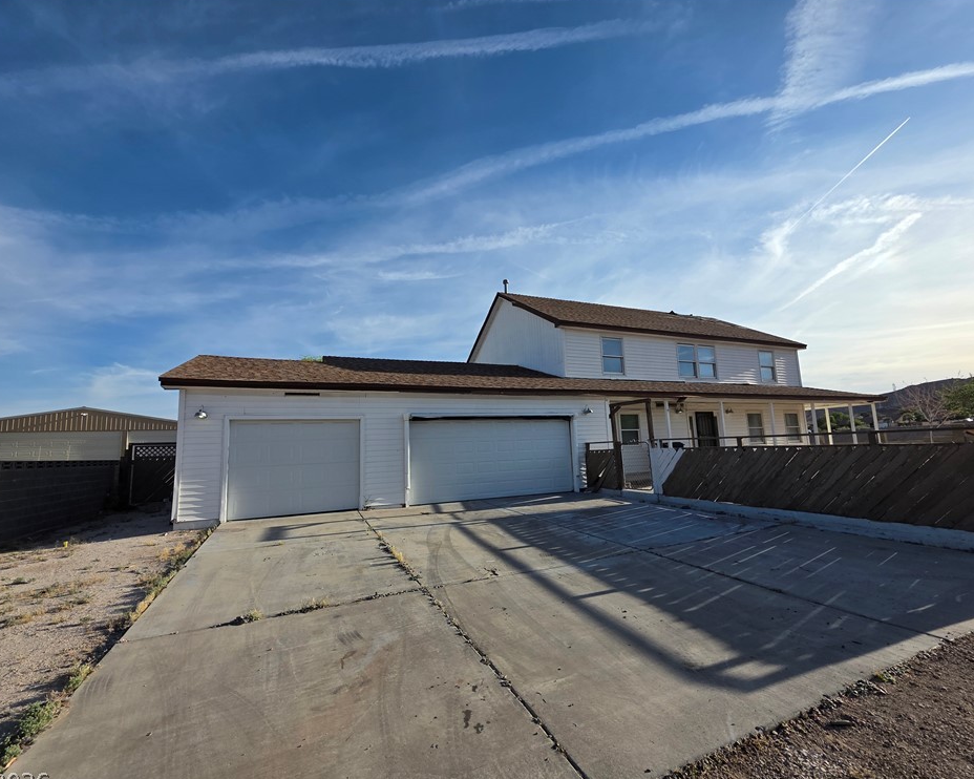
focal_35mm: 14
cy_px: 396
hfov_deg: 100.7
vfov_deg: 88.0
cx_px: 472
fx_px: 403
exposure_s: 1/2551
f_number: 1.9
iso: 40
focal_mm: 2.2
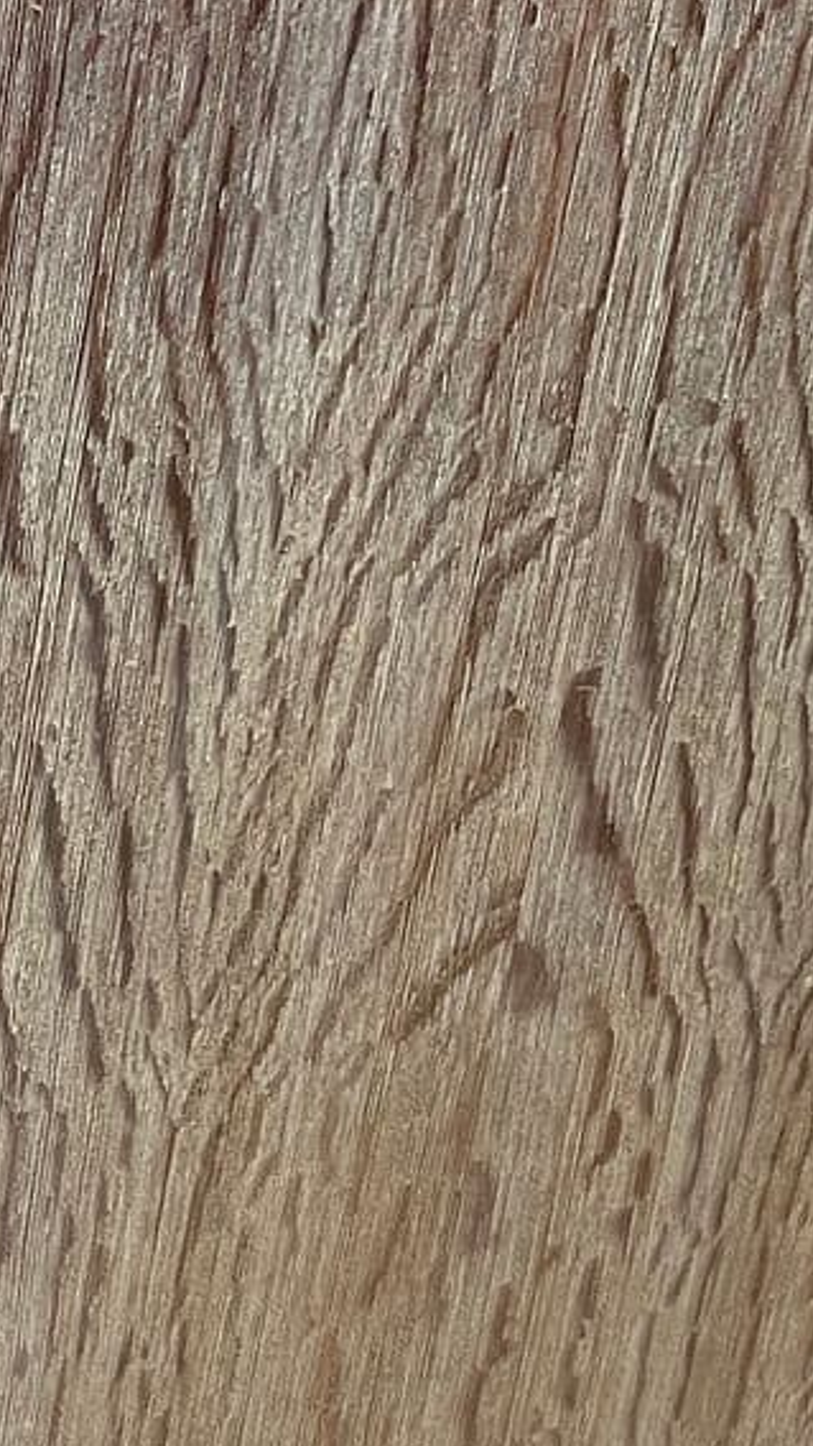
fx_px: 3832
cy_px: 1250
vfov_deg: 21.0
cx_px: -1221
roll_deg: -0.4
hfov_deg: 10.3
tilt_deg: -20.1
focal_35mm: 100
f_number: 1.5
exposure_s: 1/50
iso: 64
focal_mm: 5.7
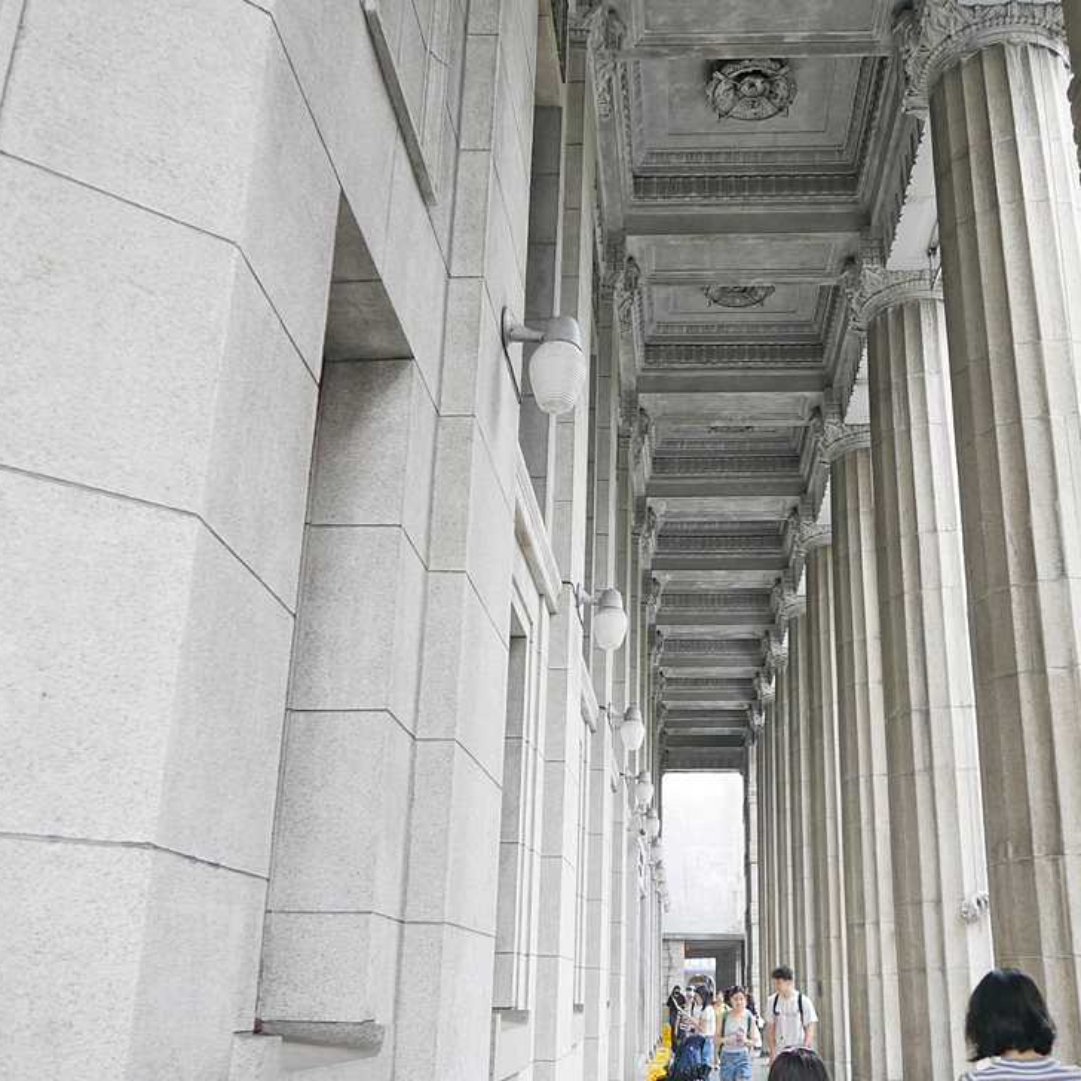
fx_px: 1201
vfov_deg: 48.4
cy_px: 546
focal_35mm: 34
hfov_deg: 48.2
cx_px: 639
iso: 250
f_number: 3.5
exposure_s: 1/60
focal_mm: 14
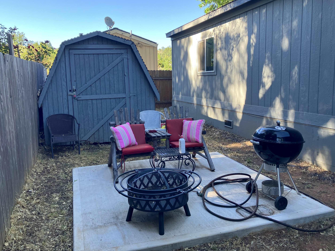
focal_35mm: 30
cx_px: 163
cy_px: 117
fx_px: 290
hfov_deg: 60.0
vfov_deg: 46.8
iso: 40
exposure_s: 1/167
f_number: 1.8
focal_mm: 3.99
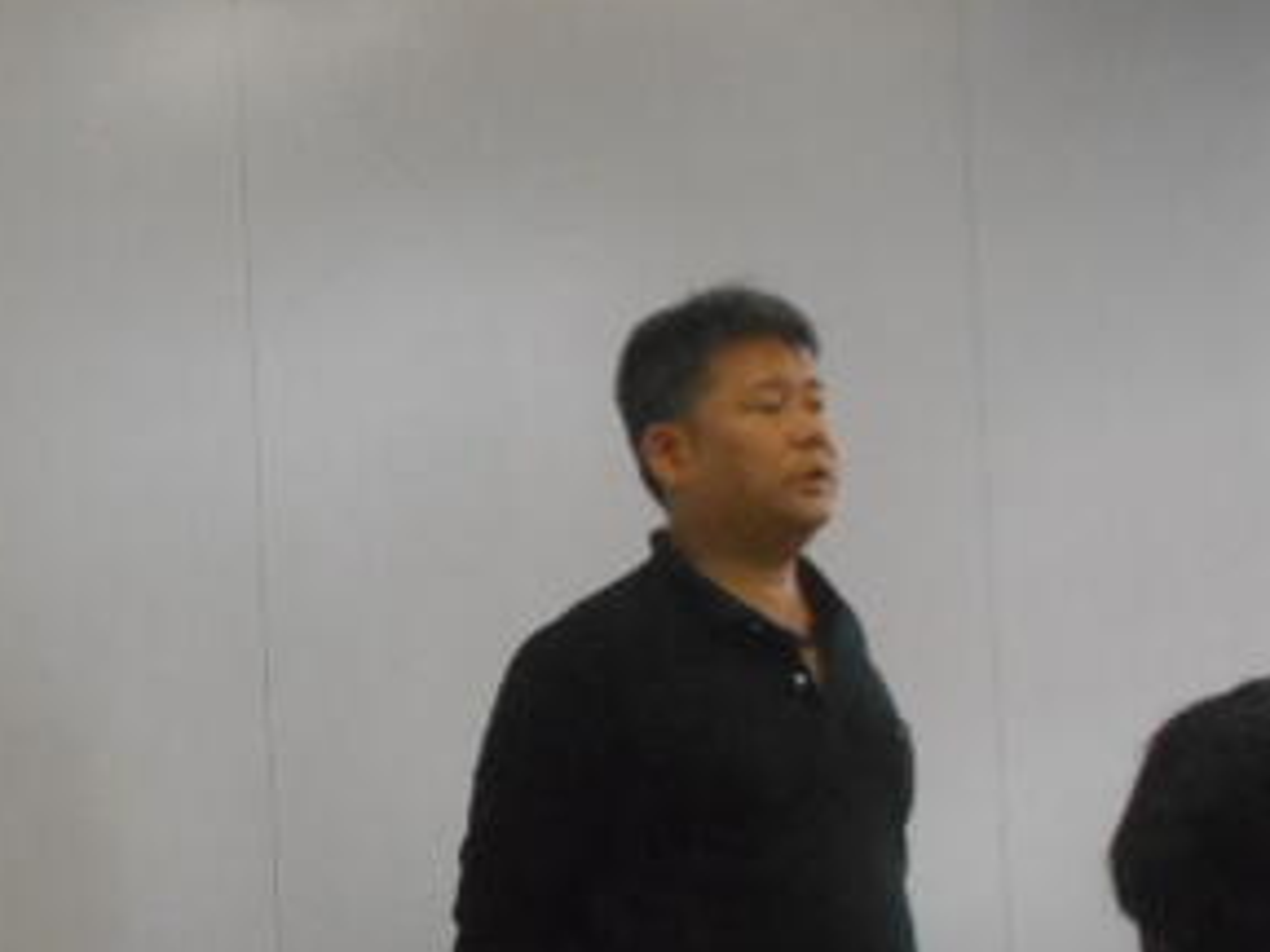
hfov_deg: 15.2
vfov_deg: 11.5
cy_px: 613
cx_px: 322
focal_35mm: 129
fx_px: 4733
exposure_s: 1/160
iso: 800
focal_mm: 10
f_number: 4.9
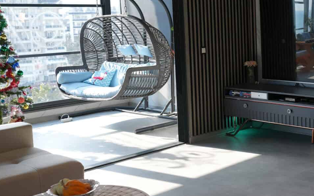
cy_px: 78
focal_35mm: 61
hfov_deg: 32.3
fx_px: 522
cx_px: 263
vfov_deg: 21.3
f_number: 4
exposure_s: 1/60
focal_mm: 28
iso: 100
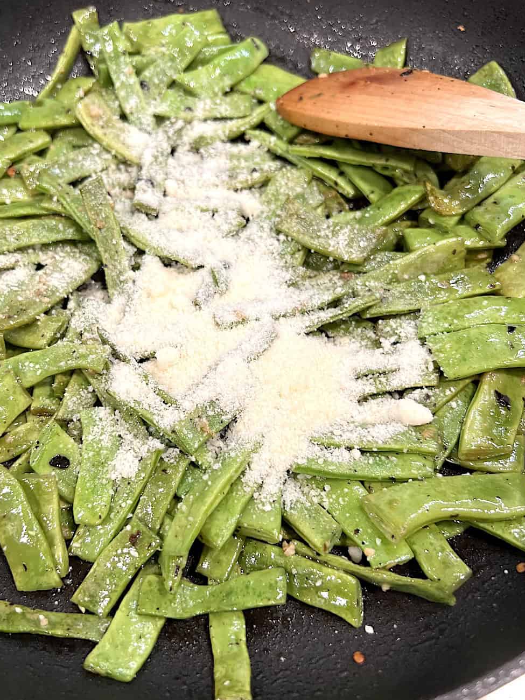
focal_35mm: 32
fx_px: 647
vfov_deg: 56.8
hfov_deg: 44.0
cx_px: 215
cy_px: 375
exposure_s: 1/60
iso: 64
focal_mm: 5.7
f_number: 1.5
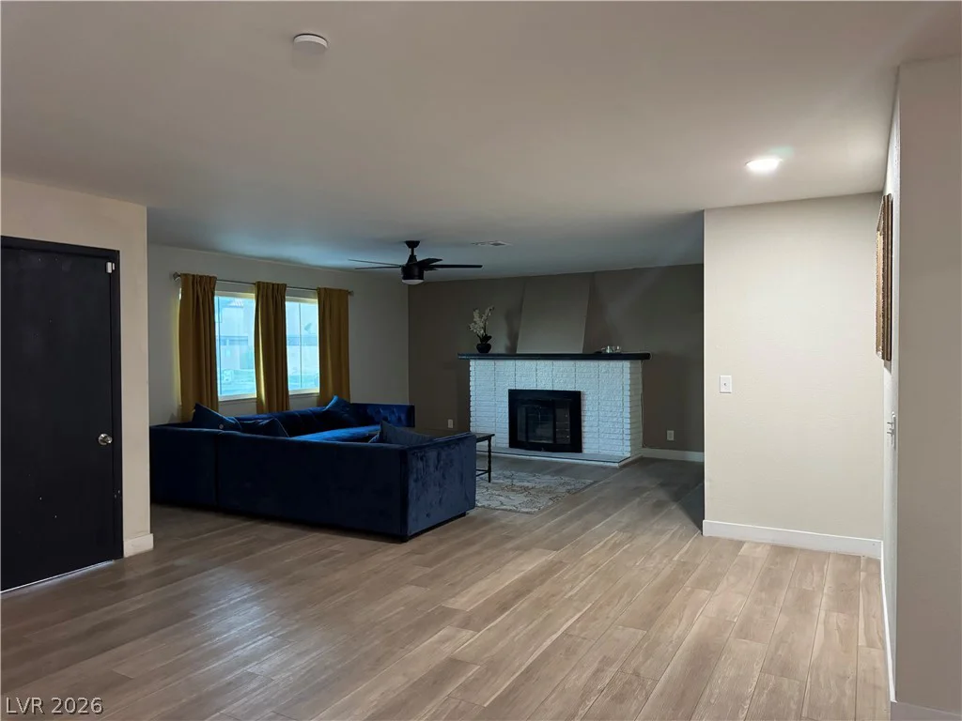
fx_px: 667
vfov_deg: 56.8
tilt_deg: -0.8
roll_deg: +0.5
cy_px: 360
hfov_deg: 71.6
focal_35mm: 24
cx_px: 481
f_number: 1.78
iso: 500
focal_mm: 6.76
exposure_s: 1/60
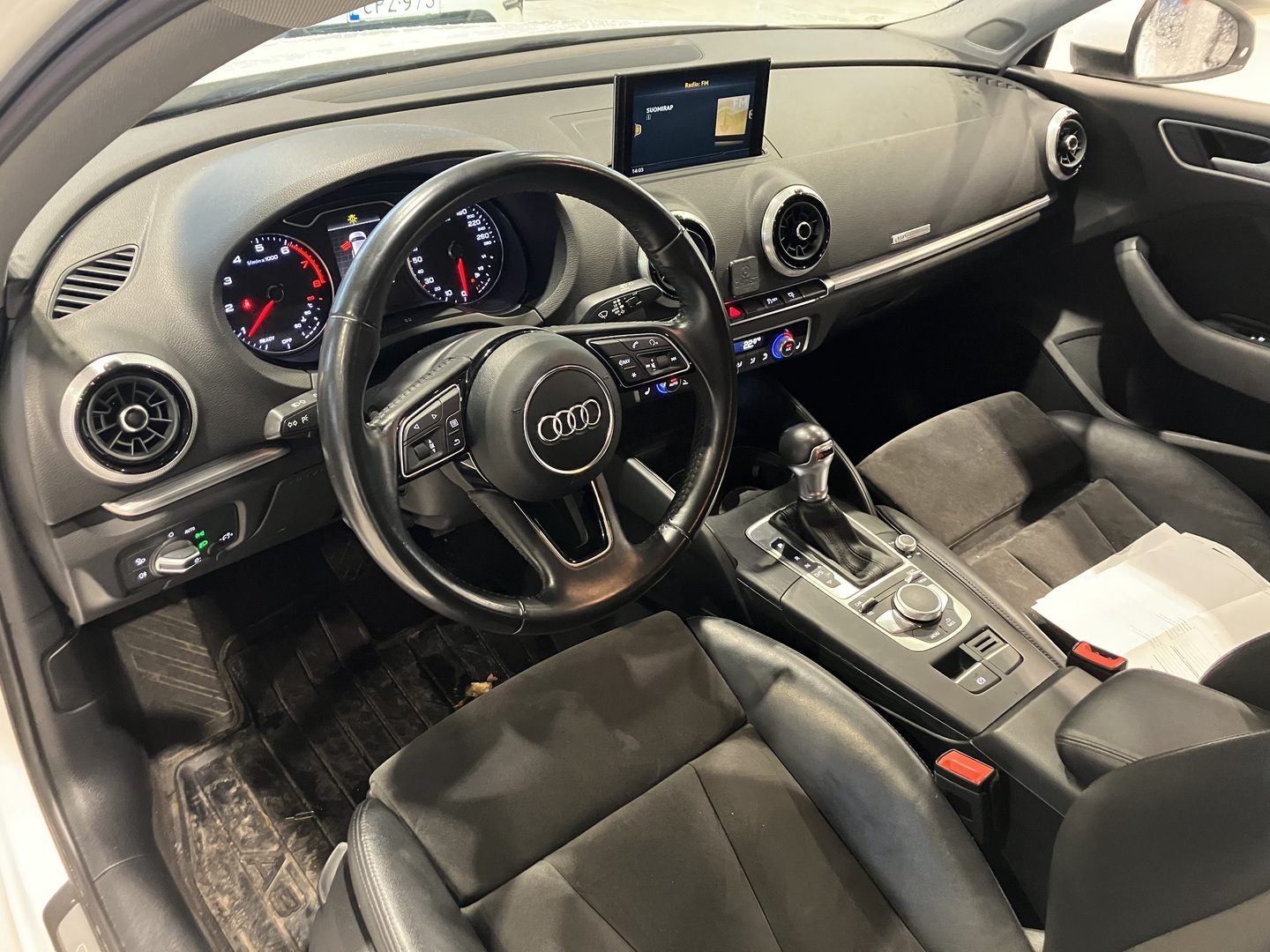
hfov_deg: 63.4
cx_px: 635
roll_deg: -0.8
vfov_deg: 49.7
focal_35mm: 28
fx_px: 1027
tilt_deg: -33.3
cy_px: 476
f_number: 1.8
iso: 500
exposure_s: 1/30
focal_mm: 3.99
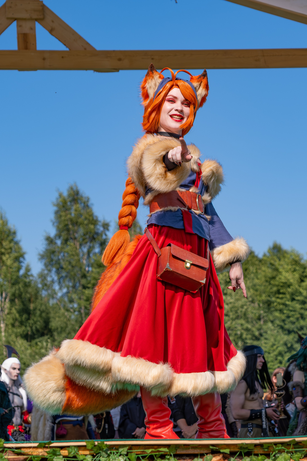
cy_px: 230
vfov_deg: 18.7
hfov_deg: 12.5
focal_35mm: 110
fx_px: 1401
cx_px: 221
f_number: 4
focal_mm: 48.5
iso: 160
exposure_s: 1/1600
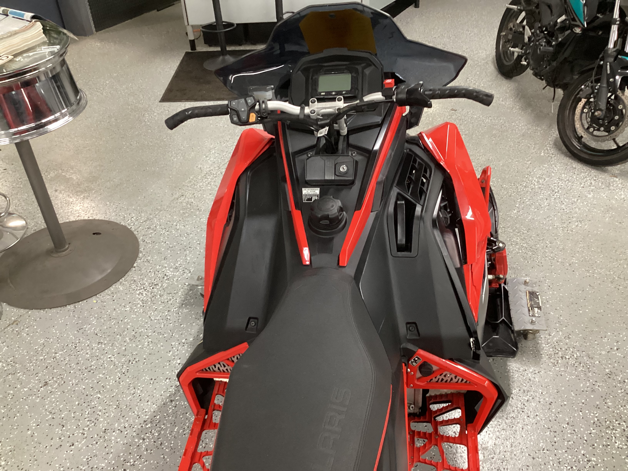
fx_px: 562
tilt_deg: -38.2
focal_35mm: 31
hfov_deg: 58.4
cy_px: 236
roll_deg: +1.7
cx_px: 314
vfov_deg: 45.4
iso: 250
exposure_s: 1/33
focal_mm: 3.3
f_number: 2.4
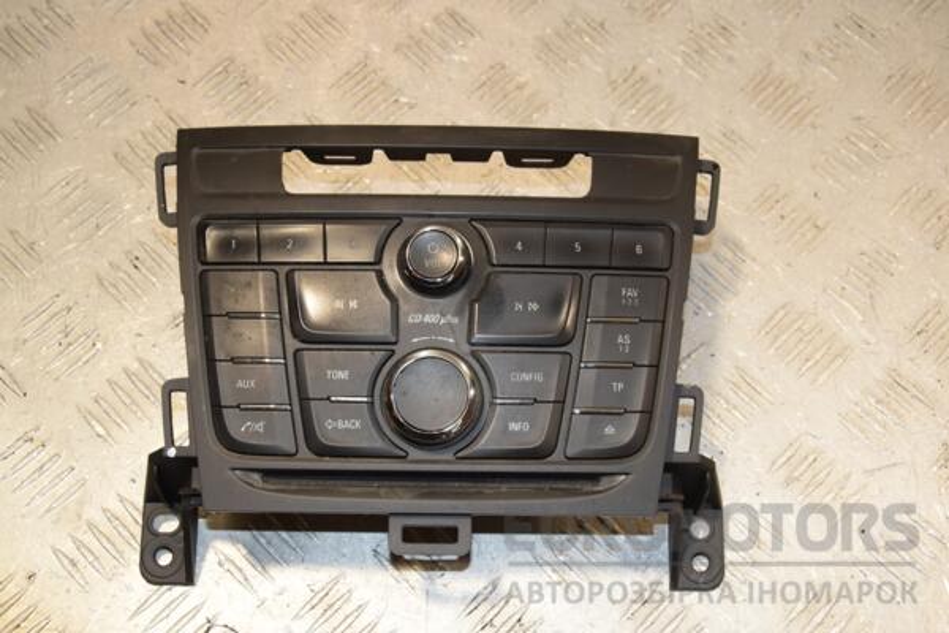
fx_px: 1344
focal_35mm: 51
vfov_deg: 26.5
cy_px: 316
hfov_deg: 38.9
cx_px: 474
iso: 800
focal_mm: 34
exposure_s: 1/200
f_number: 8
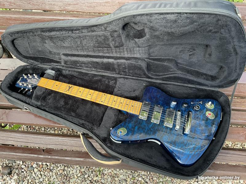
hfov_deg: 61.7
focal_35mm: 29
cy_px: 92
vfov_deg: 48.2
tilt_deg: -67.6
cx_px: 123
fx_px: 206
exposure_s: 1/122
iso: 20
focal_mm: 3
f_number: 1.8
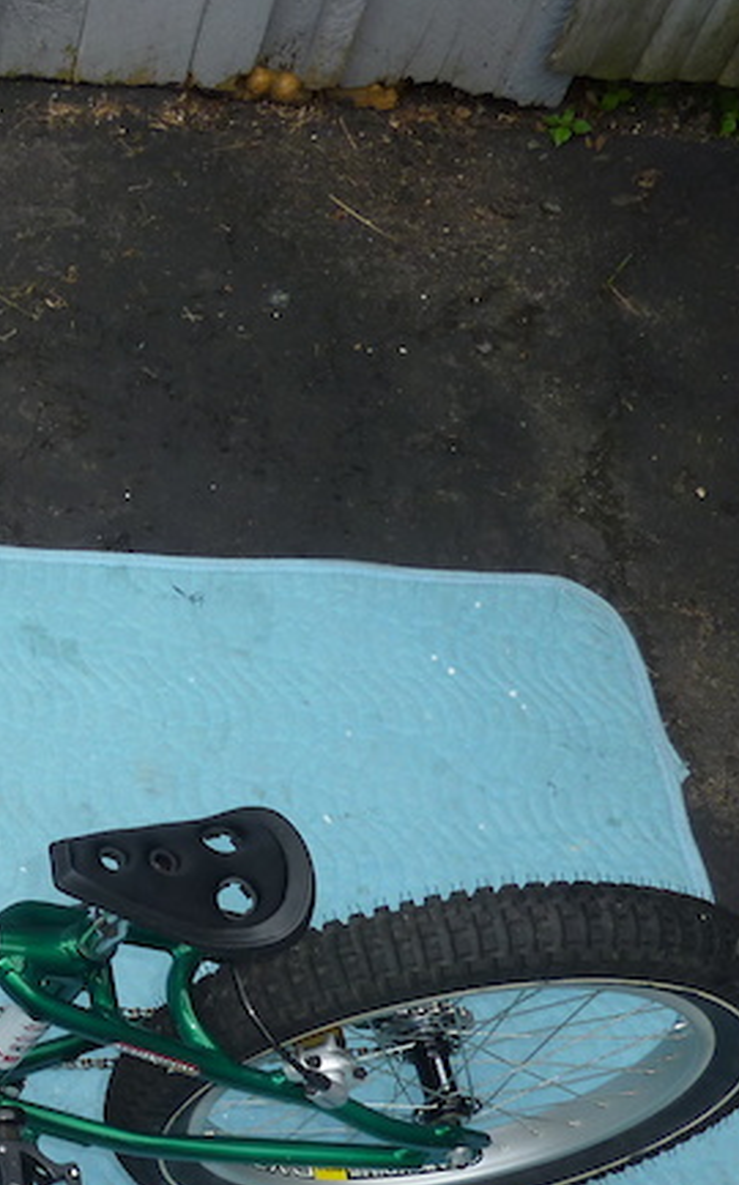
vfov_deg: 40.5
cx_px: -224
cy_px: 799
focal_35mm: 49
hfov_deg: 23.3
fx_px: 1582
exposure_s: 1/125
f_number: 3.5
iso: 100
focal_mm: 4.1
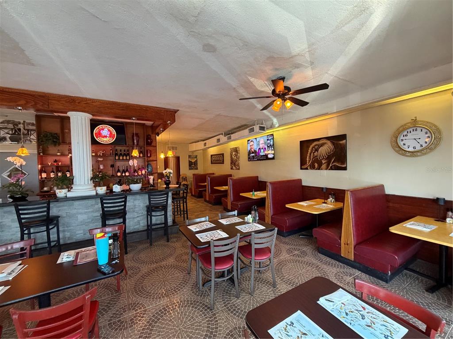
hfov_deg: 102.1
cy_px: 170
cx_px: 226
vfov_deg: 85.7
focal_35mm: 14
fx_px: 183
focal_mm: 2.22
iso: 400
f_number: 2.2
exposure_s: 1/52
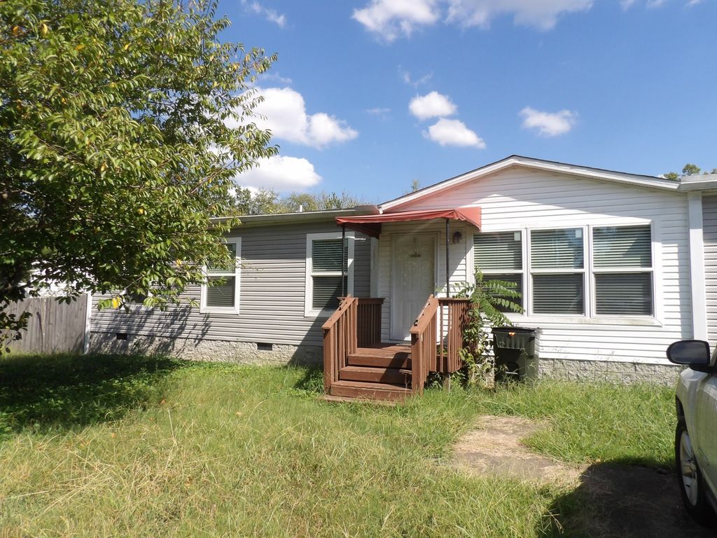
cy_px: 269
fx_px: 497
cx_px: 358
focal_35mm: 24
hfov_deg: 71.6
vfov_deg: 56.8
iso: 100
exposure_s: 1/280
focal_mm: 4.3
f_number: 5.6
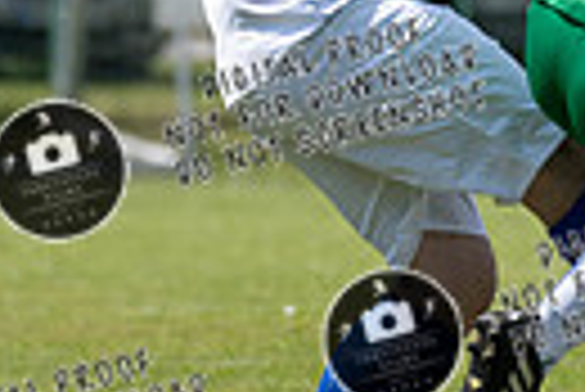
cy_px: 38
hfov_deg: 1.6
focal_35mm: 1311
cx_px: 458
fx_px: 21327
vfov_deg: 1.1
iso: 400
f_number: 5.6
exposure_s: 1/1600
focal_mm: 270
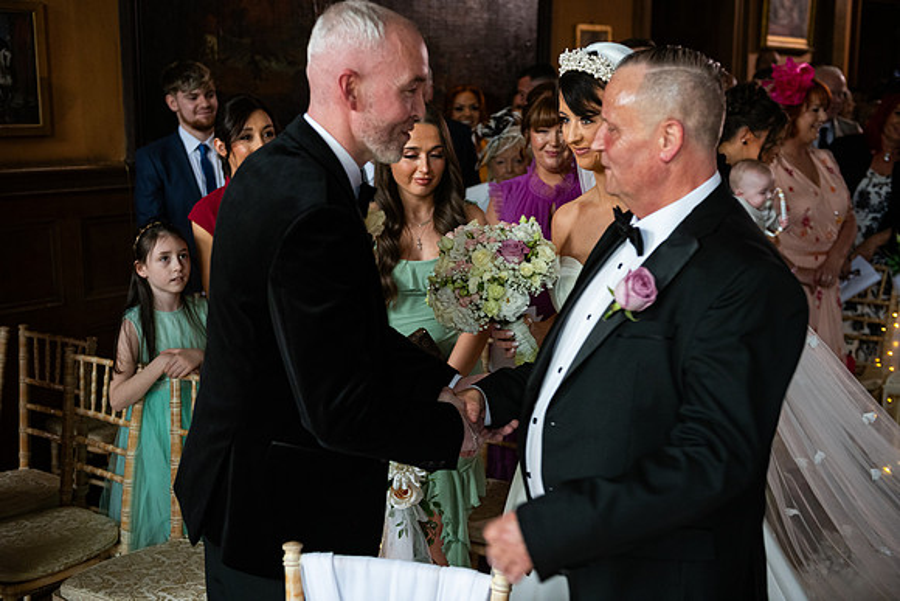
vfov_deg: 28.1
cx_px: 450
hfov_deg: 41.1
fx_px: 1200
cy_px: 300
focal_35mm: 48
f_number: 3.5
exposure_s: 1/160
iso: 800
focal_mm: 48
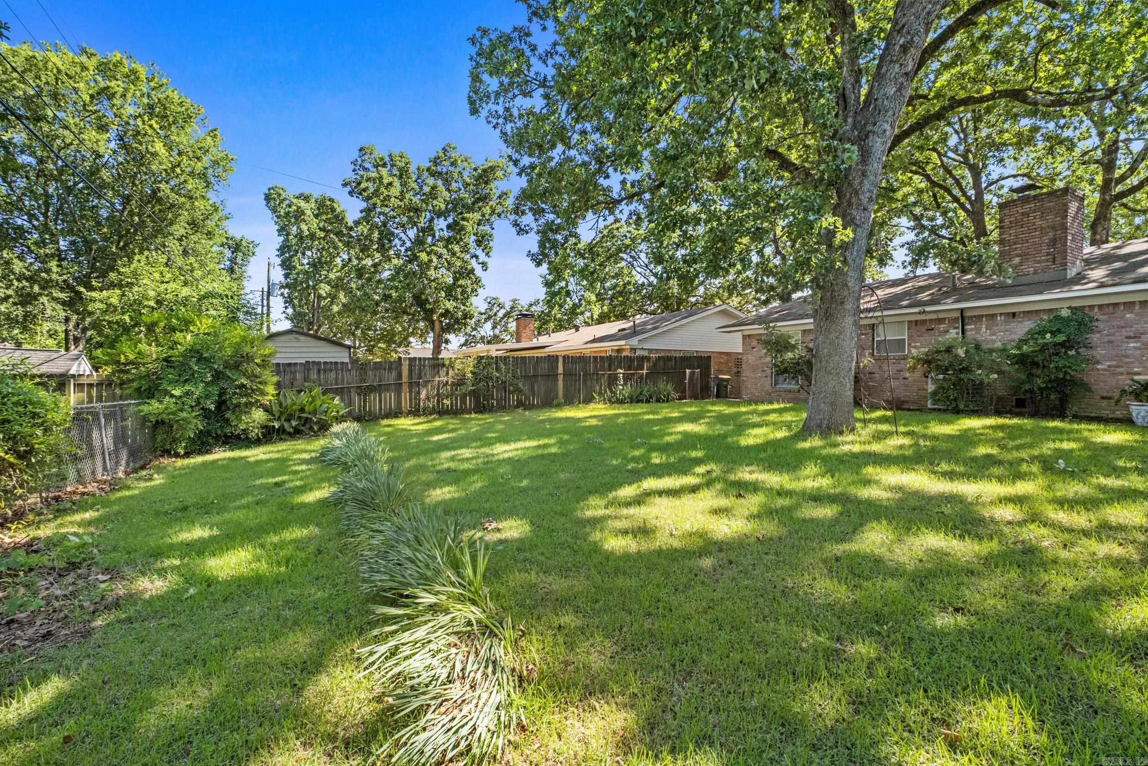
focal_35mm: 15
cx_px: 574
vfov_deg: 77.3
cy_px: 383
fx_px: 478
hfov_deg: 100.4
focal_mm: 10
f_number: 7.1
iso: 400
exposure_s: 1/80
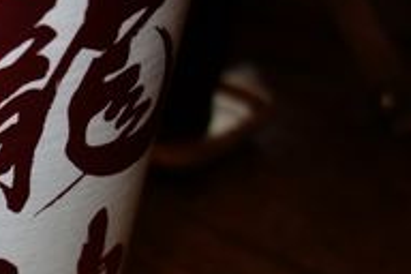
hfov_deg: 24.4
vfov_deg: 17.8
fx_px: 833
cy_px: 329
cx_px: -113
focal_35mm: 73
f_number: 1.8
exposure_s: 1/30
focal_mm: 10.4
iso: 125
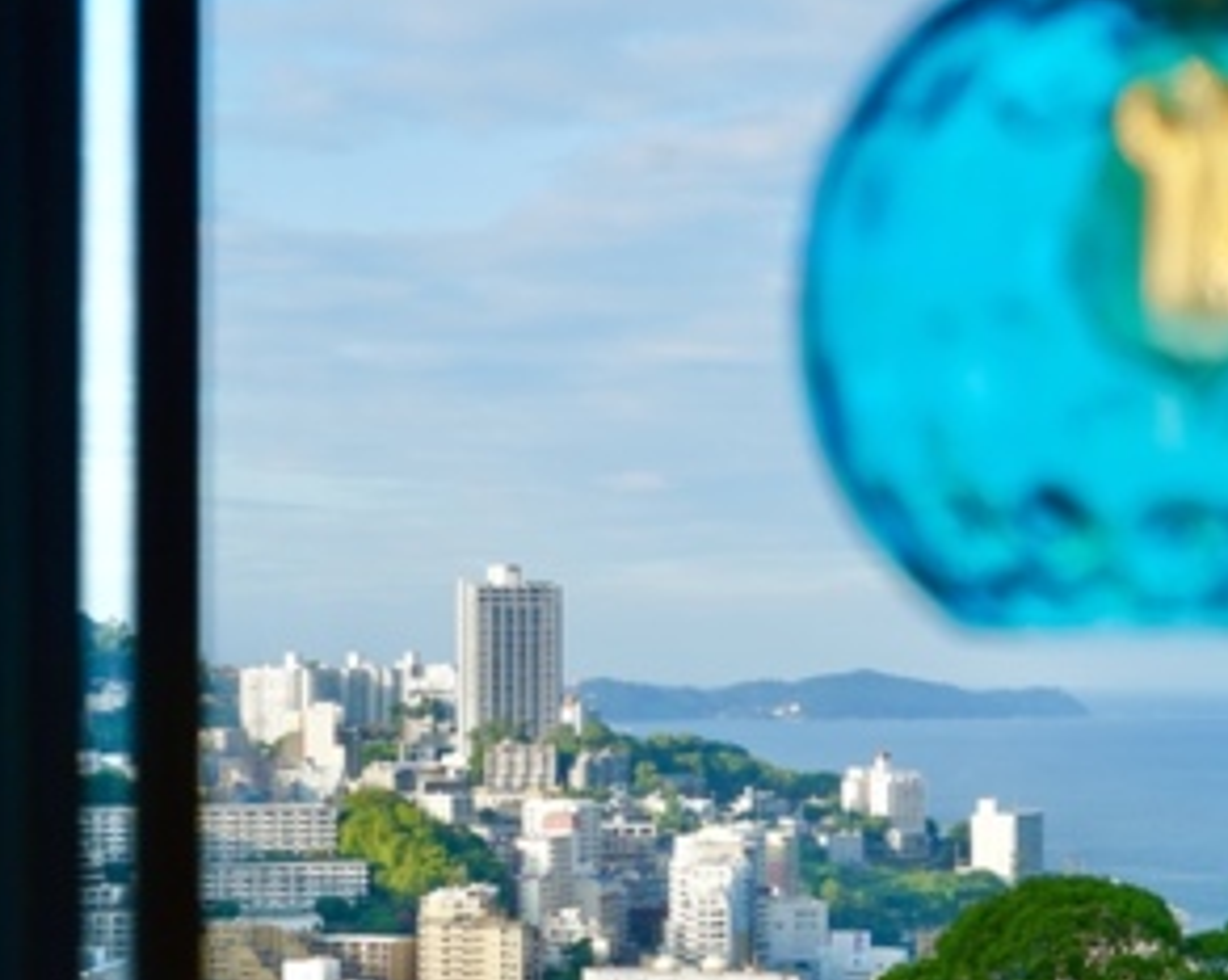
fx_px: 3631
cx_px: 627
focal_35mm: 100
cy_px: 486
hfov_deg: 19.2
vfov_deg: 15.4
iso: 100
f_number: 6.3
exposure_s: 1/200
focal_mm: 69
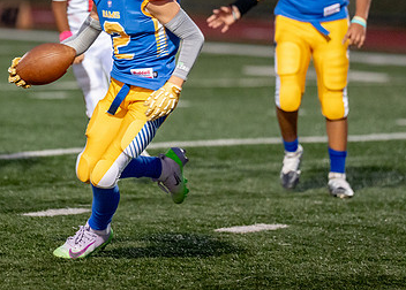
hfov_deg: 4.7
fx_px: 4974
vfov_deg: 3.3
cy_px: 68
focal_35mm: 431
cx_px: 72
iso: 2000
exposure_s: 1/1000
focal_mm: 194
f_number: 2.8
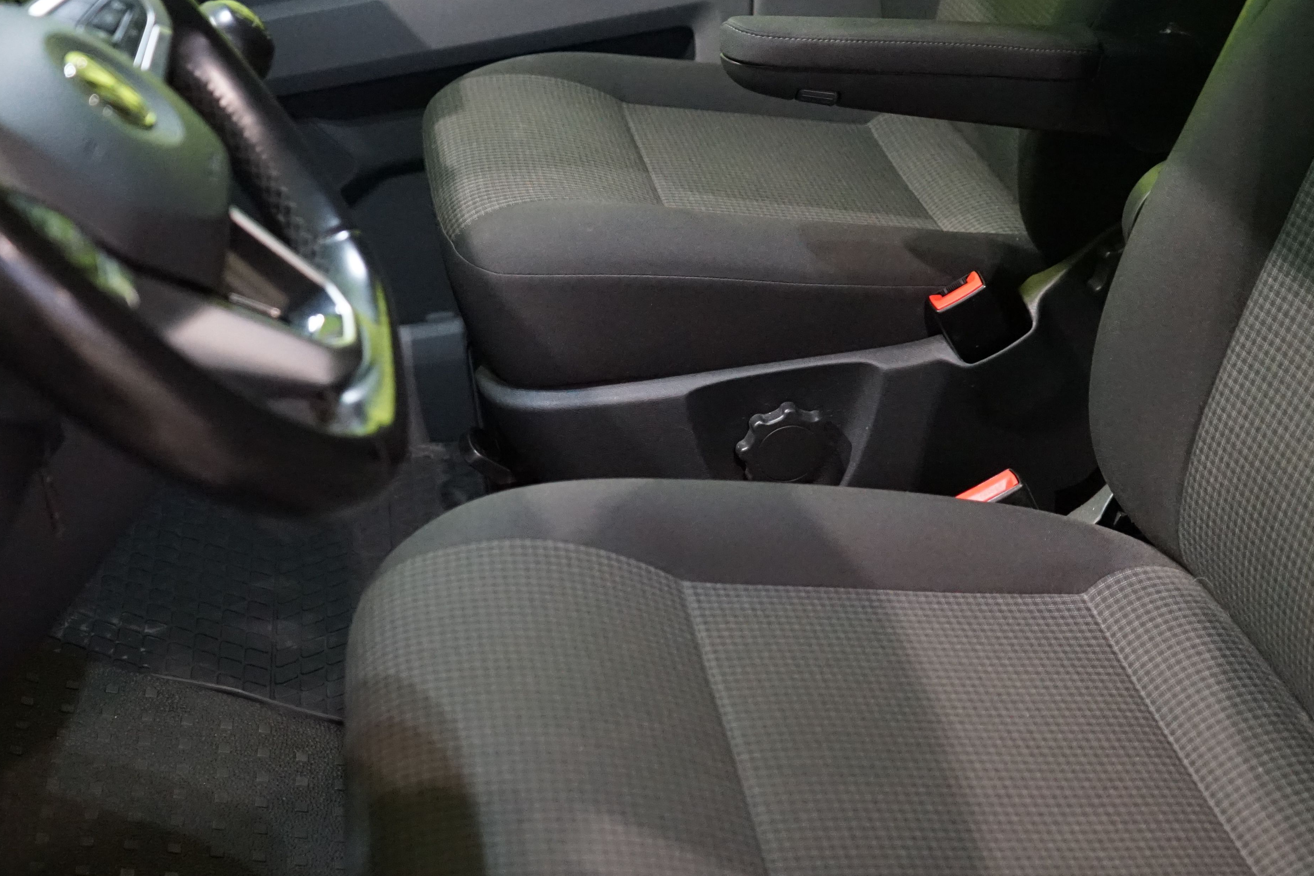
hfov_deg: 39.4
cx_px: 791
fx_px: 1825
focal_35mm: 50
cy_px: 309
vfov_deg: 26.9
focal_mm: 31
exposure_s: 1/80
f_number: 4
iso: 6400
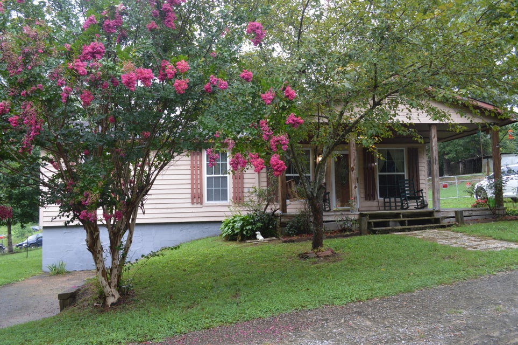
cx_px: 259
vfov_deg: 43.5
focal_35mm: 30
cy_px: 172
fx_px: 431
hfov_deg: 62.0
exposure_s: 1/125
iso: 320
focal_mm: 20
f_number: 5.6
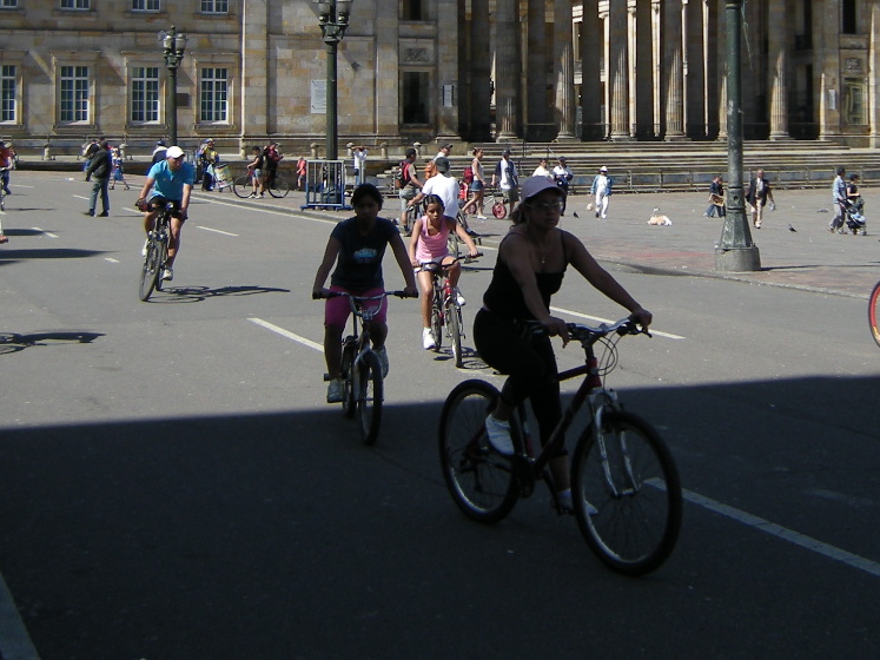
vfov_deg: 23.8
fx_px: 1525
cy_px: 71
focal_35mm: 60
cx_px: 521
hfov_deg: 32.1
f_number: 5.6
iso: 64
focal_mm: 4.7
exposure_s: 1/245
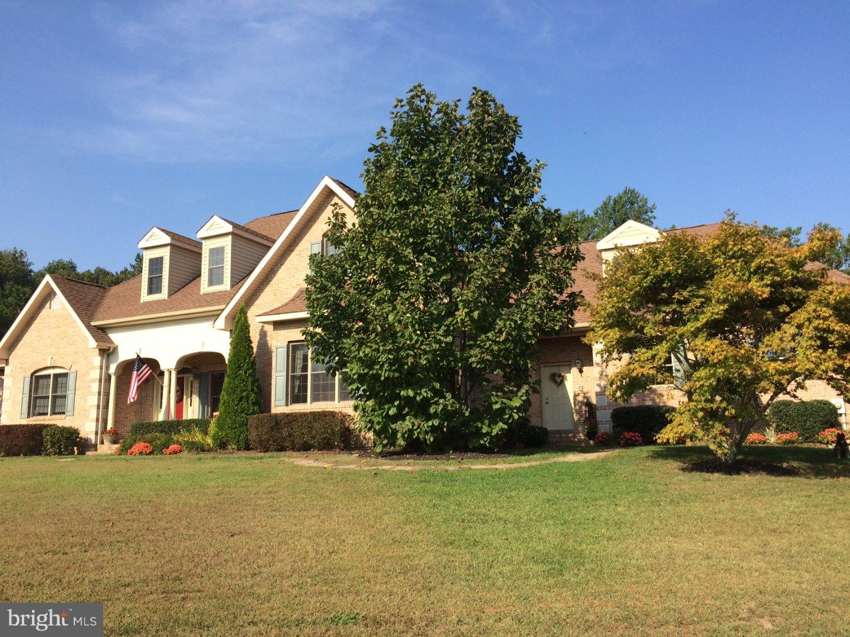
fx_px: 712
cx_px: 425
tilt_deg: +9.9
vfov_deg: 48.2
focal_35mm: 29
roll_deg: +1.7
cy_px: 318
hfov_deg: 61.7
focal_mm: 4.15
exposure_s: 1/1466
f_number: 2.2
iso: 32
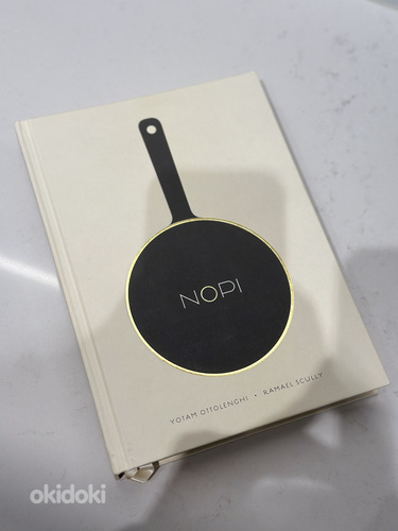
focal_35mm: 48
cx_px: 199
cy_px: 266
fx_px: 736
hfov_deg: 30.3
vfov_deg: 39.7
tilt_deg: -66.7
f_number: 1.78
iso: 80
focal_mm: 6.86
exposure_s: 1/113
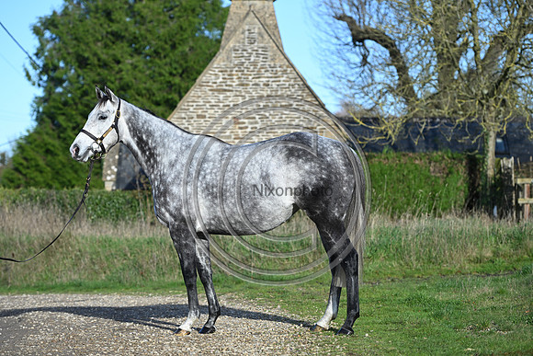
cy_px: 178
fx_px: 1629
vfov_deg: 12.5
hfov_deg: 18.6
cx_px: 266
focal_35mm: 110
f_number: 3.5
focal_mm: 110
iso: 180
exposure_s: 1/1250
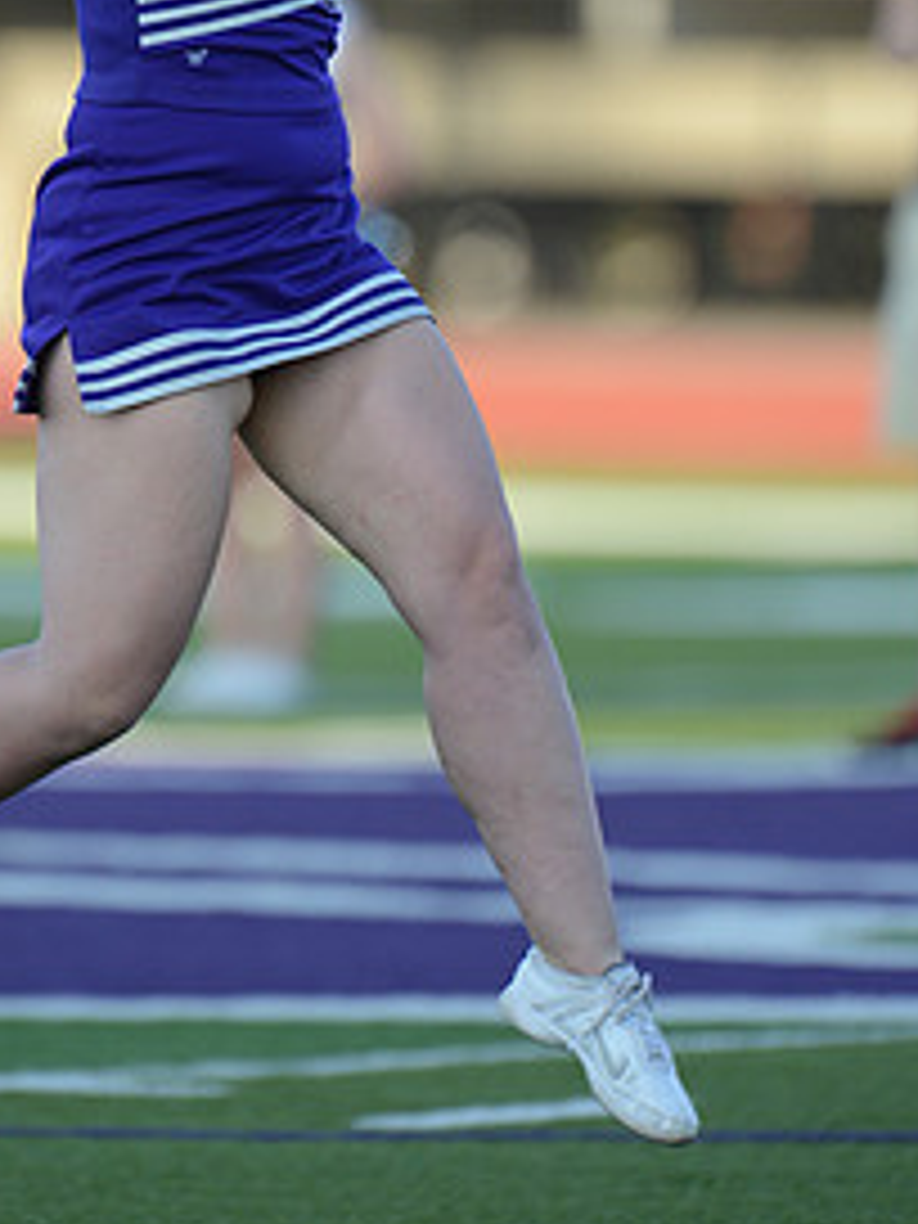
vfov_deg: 2.3
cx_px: 304
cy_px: 248
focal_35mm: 873
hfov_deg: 1.7
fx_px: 30869
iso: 800
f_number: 4
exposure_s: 1/1250
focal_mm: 550
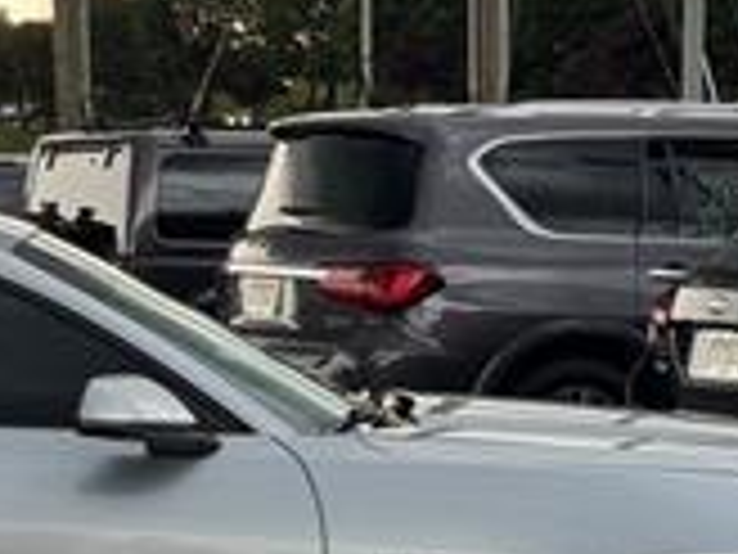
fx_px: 3987
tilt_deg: -4.2
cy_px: 608
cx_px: -22
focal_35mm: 187
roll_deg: -0.4
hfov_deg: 10.5
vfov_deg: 7.9
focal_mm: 6.76
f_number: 1.78
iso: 64
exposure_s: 1/334
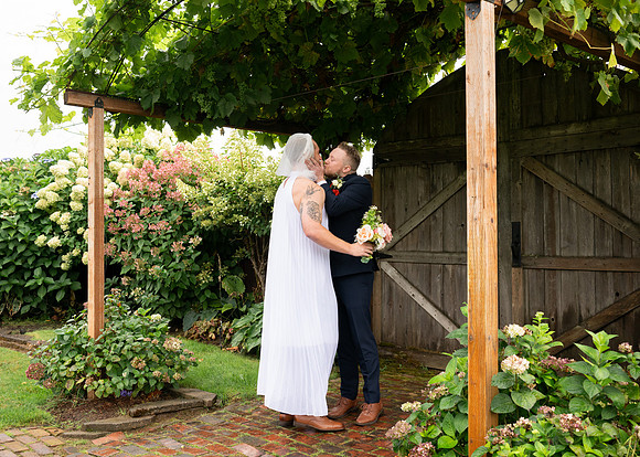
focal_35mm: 40
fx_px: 719
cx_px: 276
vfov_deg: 35.2
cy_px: 218
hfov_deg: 47.8
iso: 400
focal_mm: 35
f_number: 4.5
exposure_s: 1/320
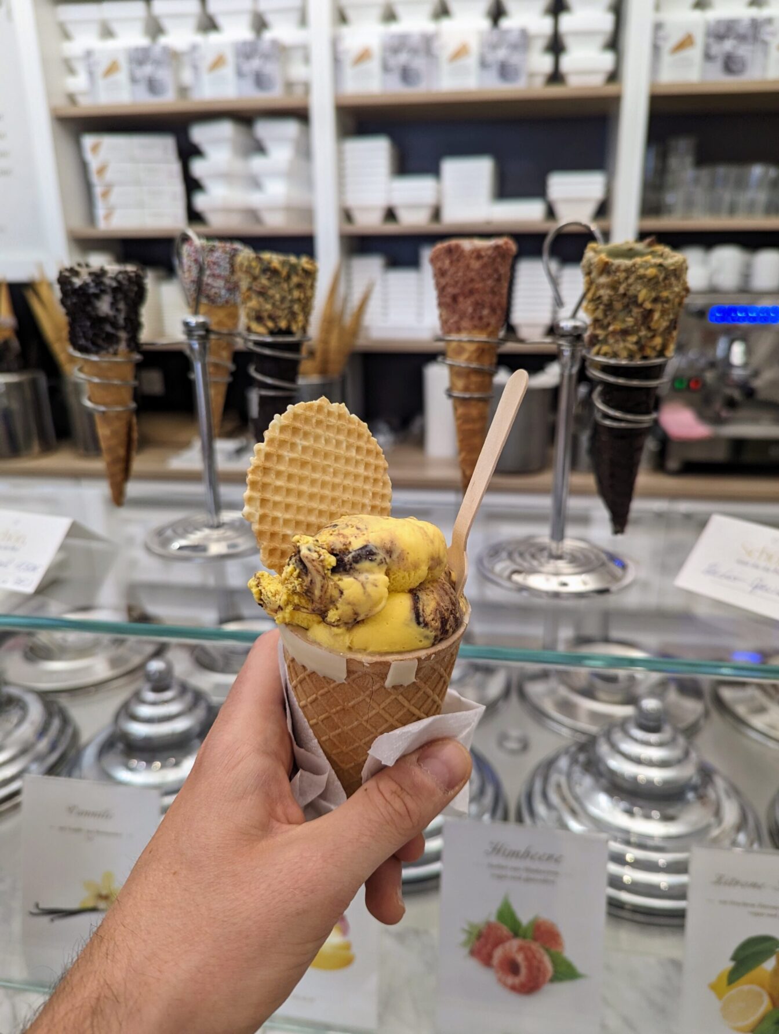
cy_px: 517
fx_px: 718
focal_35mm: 24
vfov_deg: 71.5
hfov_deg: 56.9
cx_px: 390
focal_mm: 6.81
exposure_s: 1/50
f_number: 1.85
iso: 111
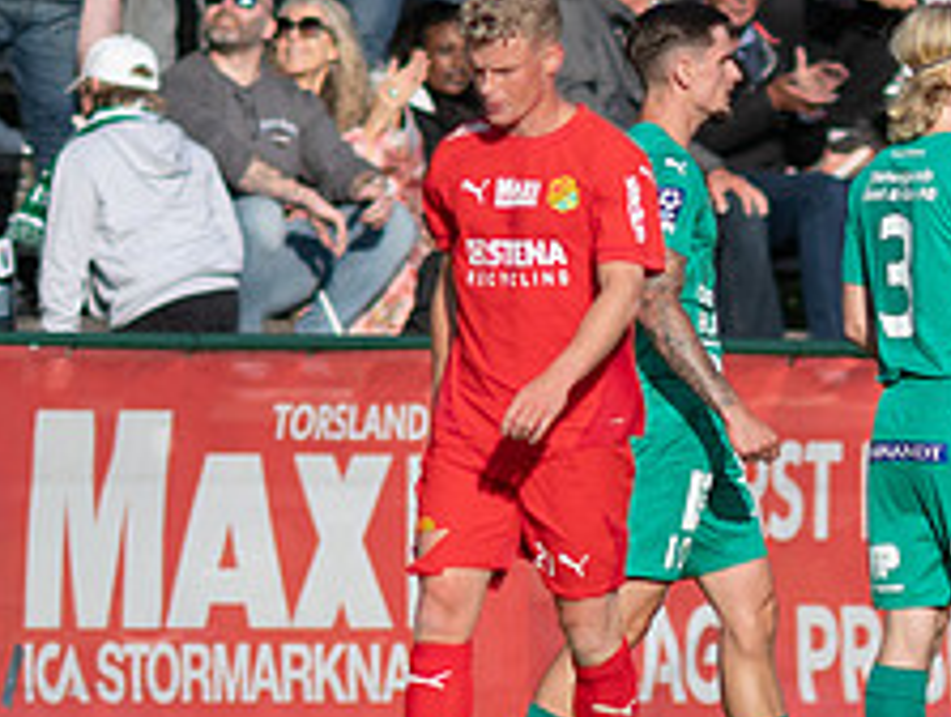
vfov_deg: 0.8
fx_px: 50247
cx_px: 1461
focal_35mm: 1826
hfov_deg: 1.1
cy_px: 421
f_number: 3.2
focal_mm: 300
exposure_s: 1/1600
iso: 100
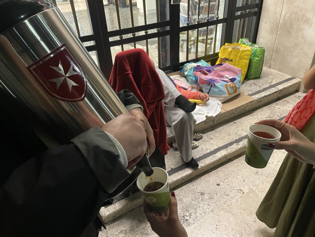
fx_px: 237
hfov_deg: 67.3
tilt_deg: -33.1
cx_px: 158
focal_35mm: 26
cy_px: 118
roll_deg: +4.0
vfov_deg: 53.1
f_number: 1.6
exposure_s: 1/50
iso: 500
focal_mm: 4.2
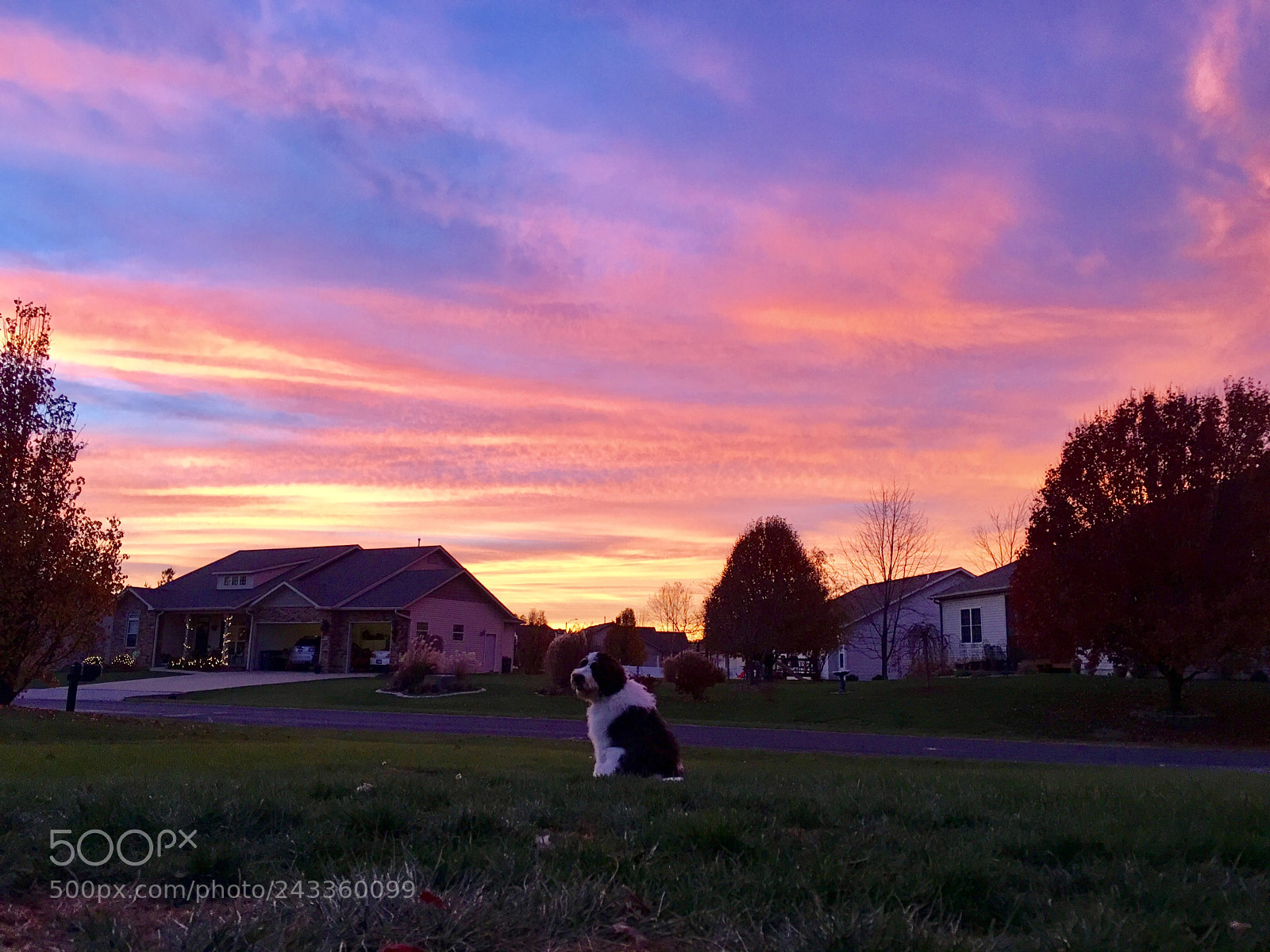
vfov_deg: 48.2
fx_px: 1064
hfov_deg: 61.7
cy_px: 476
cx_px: 635
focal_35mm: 29
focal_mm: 4.15
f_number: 2.2
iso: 40
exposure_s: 1/30
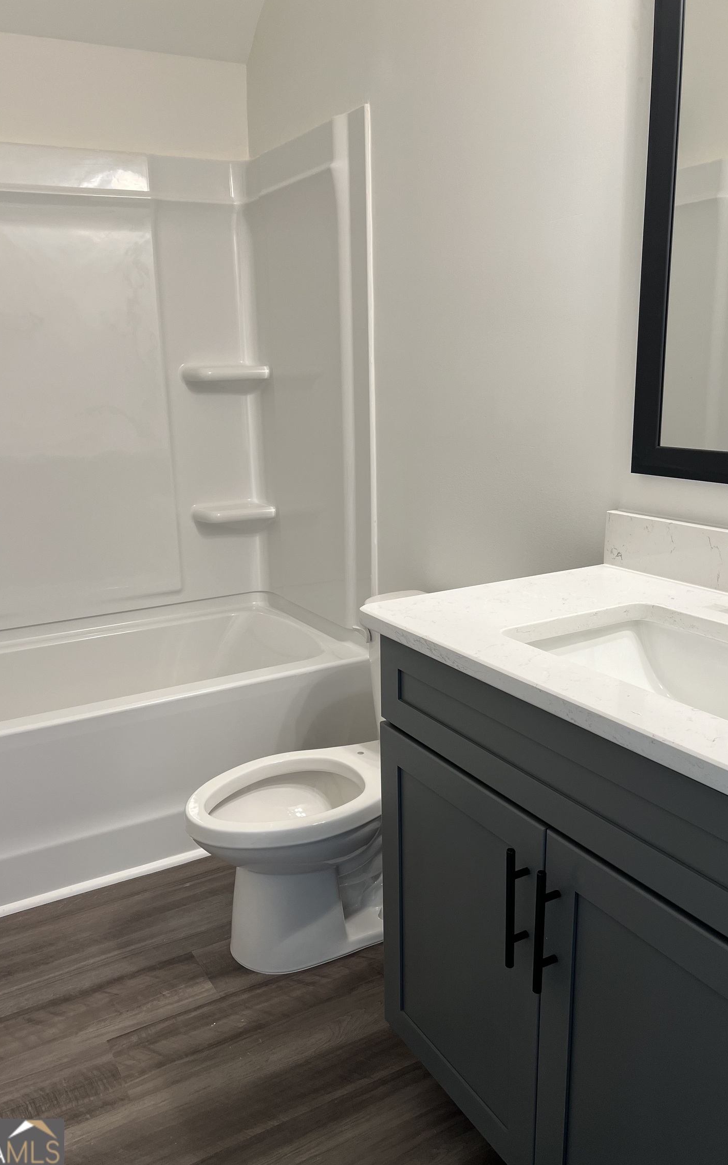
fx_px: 889
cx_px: 331
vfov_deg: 66.5
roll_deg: +2.5
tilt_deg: -13.7
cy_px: 586
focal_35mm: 28
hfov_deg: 44.5
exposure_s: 1/60
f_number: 1.5
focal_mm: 5.7
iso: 64
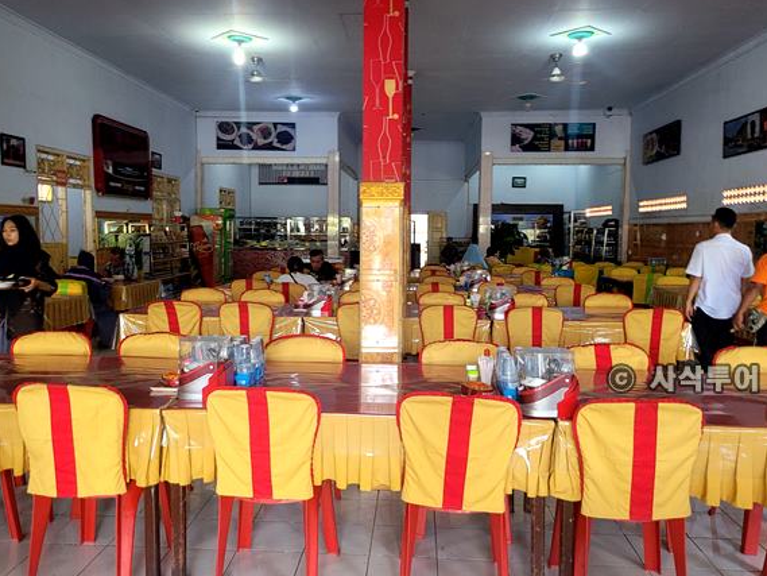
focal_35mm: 32
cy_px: 283
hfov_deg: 56.8
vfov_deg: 44.2
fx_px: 709
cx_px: 372
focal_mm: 5
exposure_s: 1/100
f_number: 1.8
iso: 200
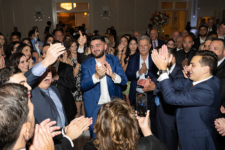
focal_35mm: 36
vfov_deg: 36.9
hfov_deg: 53.1
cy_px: 75
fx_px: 225
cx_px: 112
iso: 800
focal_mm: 36
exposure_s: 1/100
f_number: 5.6
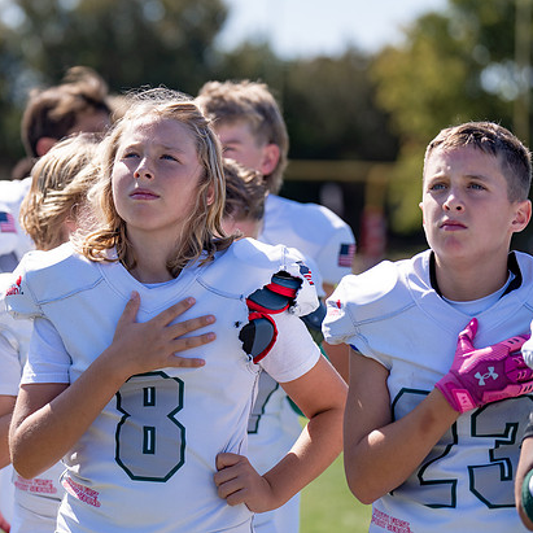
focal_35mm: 140
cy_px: 263
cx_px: 149
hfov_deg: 12.4
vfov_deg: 12.5
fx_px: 2439
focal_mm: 104
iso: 100
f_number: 2.8
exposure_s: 1/1250
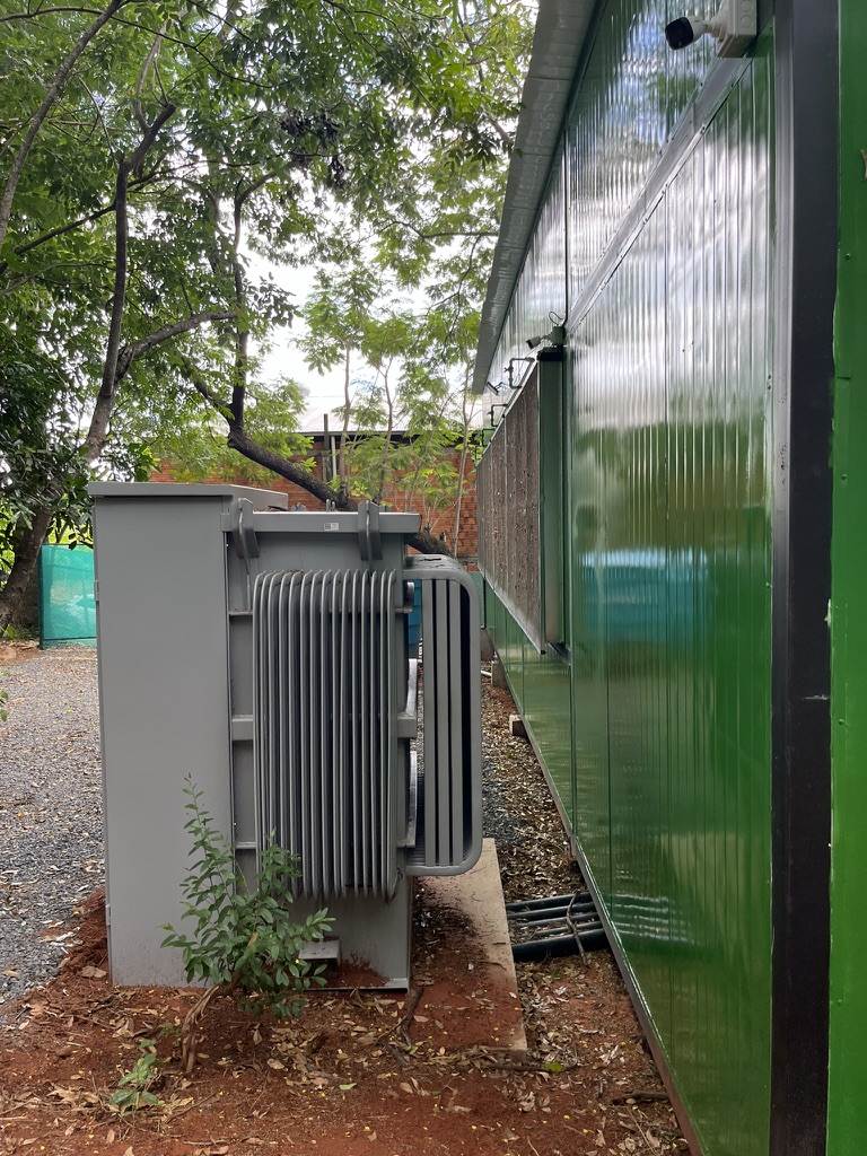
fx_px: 868
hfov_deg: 53.1
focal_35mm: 26
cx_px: 434
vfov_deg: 67.3
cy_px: 578
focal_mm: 5.1
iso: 64
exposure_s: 1/130
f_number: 1.6
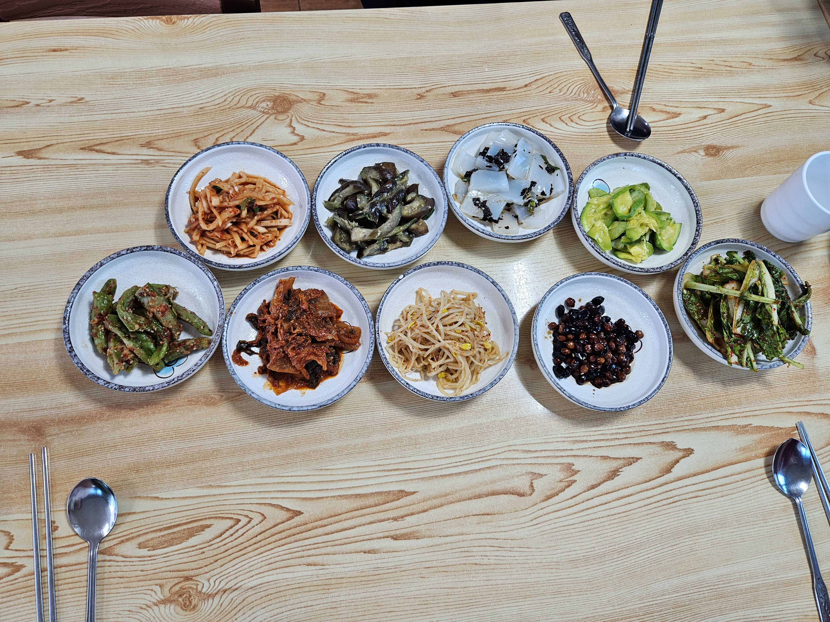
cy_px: 311
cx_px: 415
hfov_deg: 73.9
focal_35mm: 23
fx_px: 551
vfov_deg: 58.9
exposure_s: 1/120
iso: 125
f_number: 1.8
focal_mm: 5.4
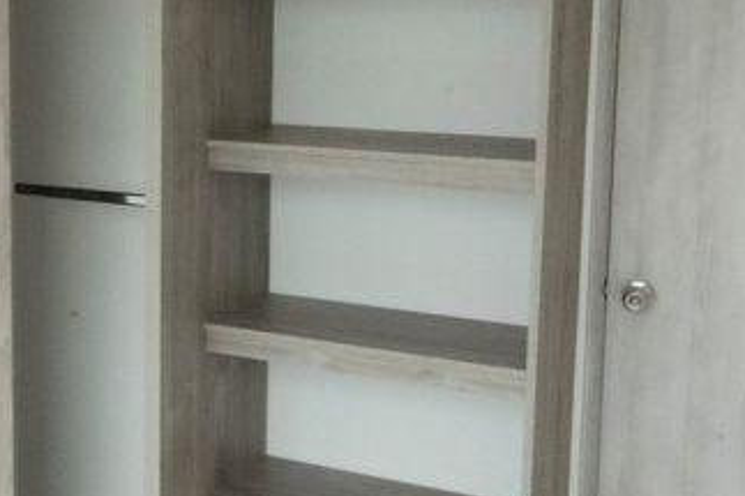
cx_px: 9
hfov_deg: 29.1
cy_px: 166
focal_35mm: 65
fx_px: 1344
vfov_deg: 20.8
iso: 20000
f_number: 20
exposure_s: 1/3200
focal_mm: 28
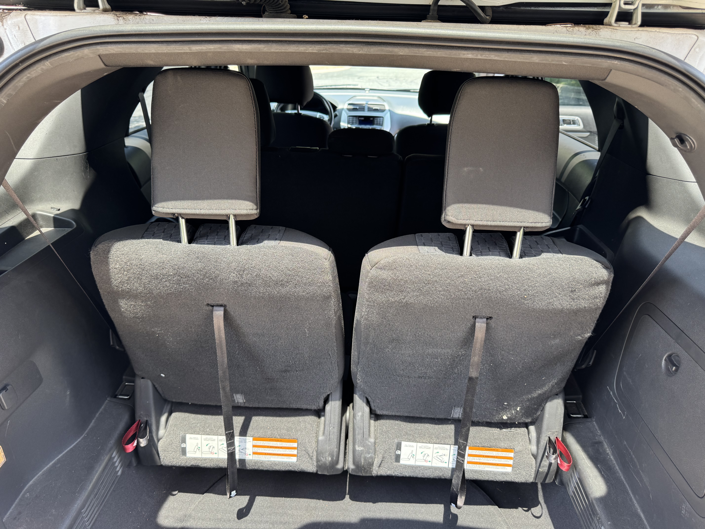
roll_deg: -2.2
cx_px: 352
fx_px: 489
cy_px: 264
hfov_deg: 71.6
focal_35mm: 24
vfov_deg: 56.8
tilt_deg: -27.9
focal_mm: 6.76
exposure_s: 1/121
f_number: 1.78
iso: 125
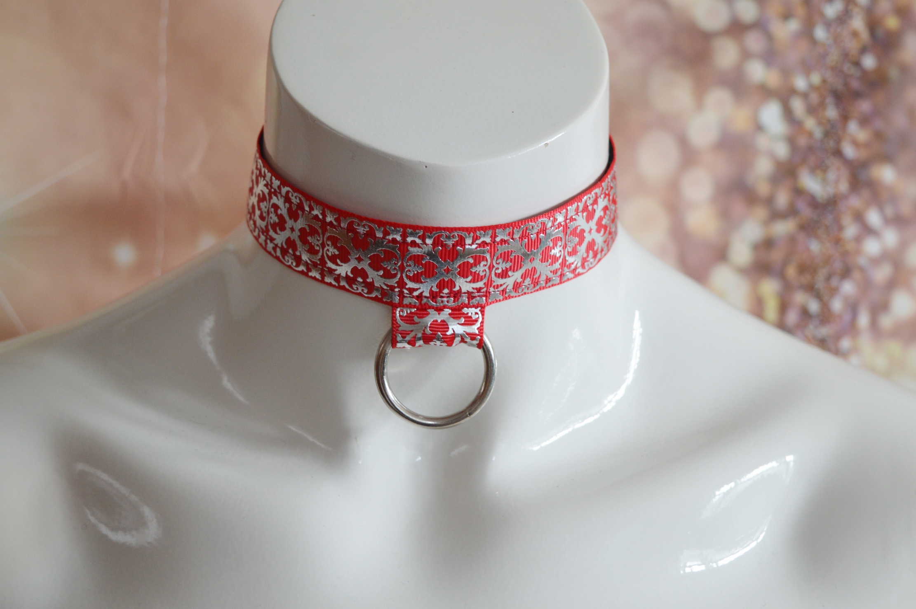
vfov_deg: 21.5
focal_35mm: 63
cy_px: 304
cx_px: 458
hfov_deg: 31.9
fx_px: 1601
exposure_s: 1/60
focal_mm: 42
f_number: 5
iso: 400
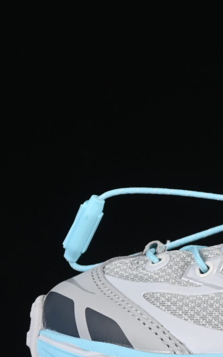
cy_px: 233
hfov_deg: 5.3
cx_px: 422
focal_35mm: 242
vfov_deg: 8.7
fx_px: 2355
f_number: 8
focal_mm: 50
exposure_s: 1/80
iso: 160
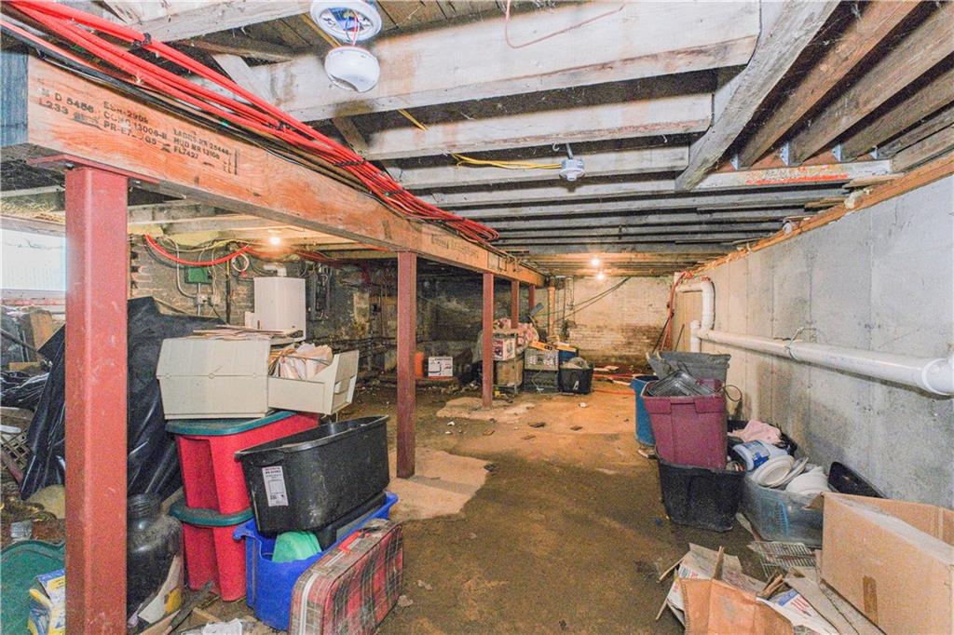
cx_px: 477
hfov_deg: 100.4
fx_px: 397
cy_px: 318
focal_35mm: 15
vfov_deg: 77.3
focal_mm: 10
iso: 1250
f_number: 8
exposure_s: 1/60
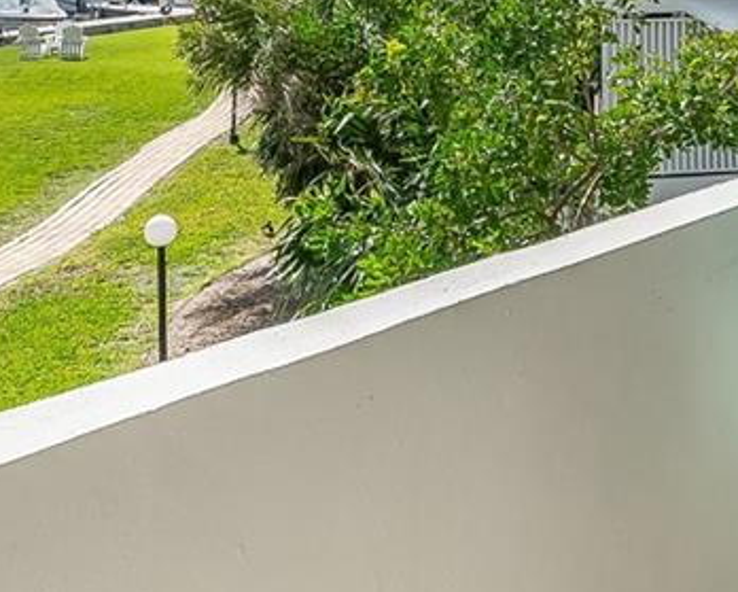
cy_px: -132
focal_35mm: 69
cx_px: 696
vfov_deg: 20.6
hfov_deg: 26.4
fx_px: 1508
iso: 200
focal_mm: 16
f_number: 8
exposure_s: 1/640
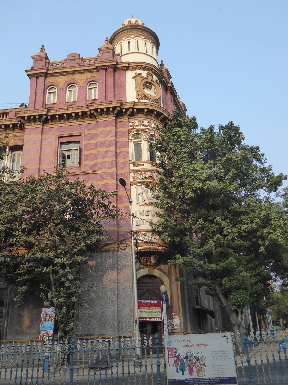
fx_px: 355
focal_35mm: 32
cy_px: 192
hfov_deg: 44.2
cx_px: 144
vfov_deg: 56.8
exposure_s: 1/320
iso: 160
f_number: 3.5
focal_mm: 5.4
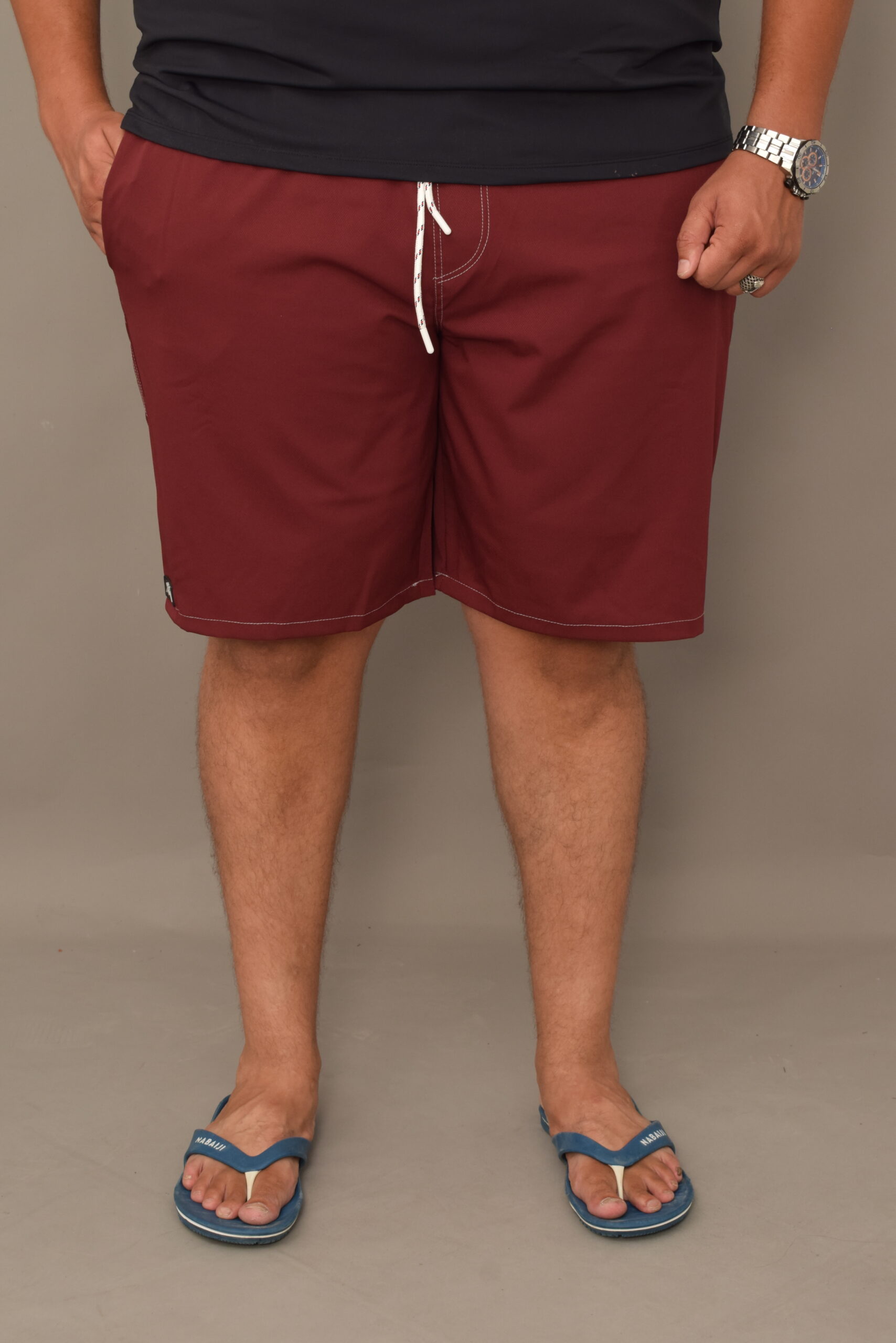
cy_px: 672
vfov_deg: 31.9
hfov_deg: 21.6
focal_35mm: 63
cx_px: 448
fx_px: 2351
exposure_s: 1/125
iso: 400
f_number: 9
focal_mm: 42
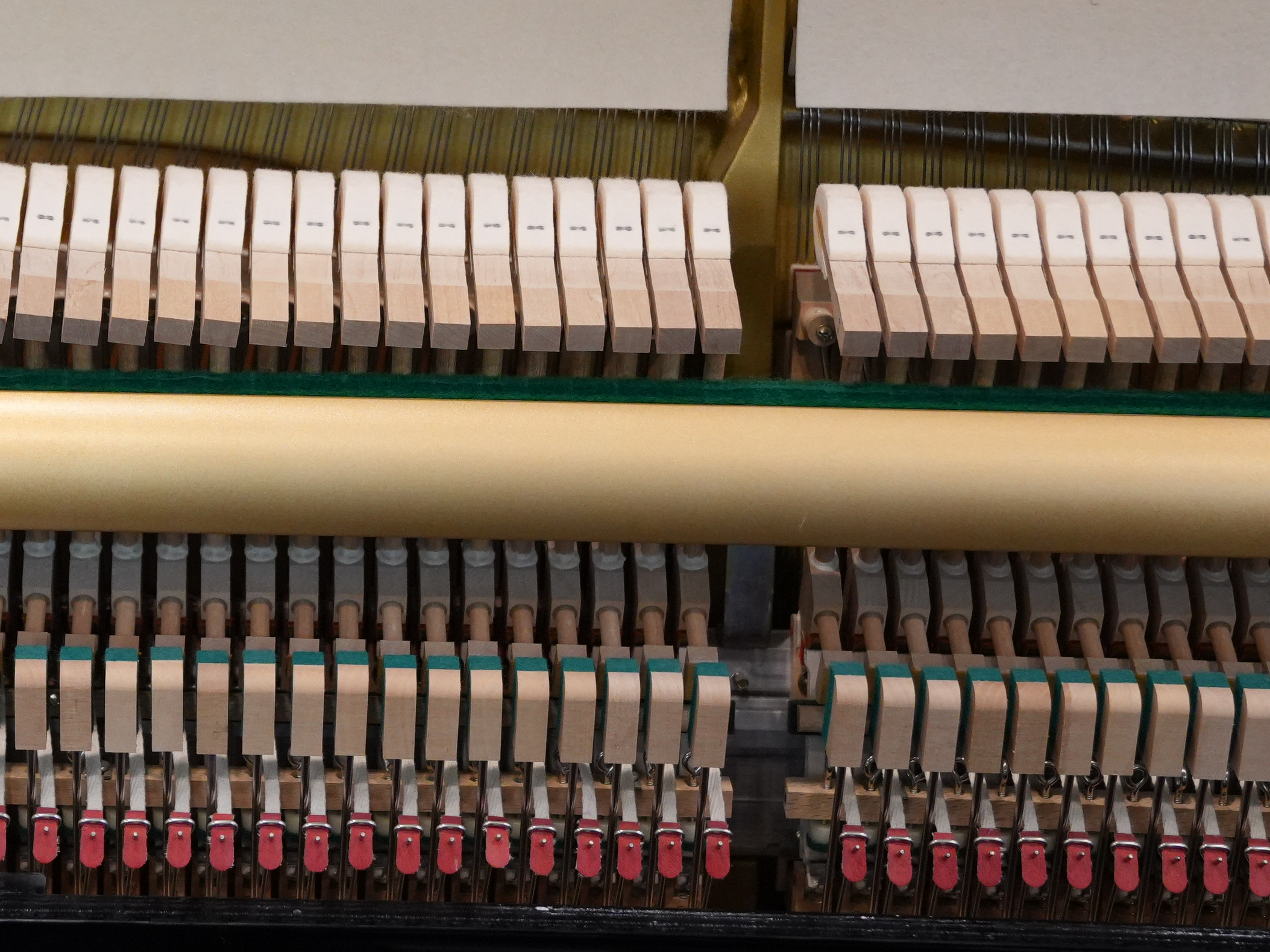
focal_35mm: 99
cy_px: 160
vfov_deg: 14.8
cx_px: 240
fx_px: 3632
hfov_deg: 19.6
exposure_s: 1/160
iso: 1600
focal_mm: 33
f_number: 2.8
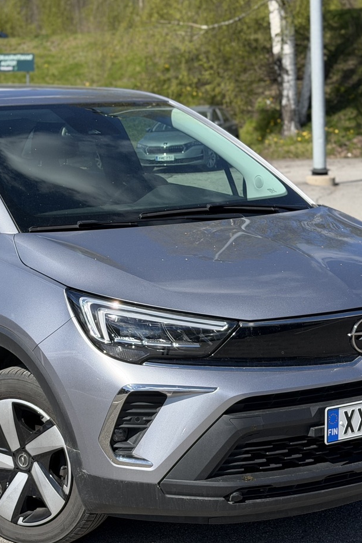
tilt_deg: -10.3
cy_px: 313
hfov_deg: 17.4
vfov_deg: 26.0
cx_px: 97
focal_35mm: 78
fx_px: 1177
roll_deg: +0.0
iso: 80
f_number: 1.78
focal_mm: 6.76
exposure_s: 1/4329
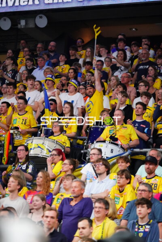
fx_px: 1147
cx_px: 81
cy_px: 121
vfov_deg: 12.1
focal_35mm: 170
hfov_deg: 8.1
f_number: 2.8
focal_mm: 170
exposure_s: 1/1600
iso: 10000
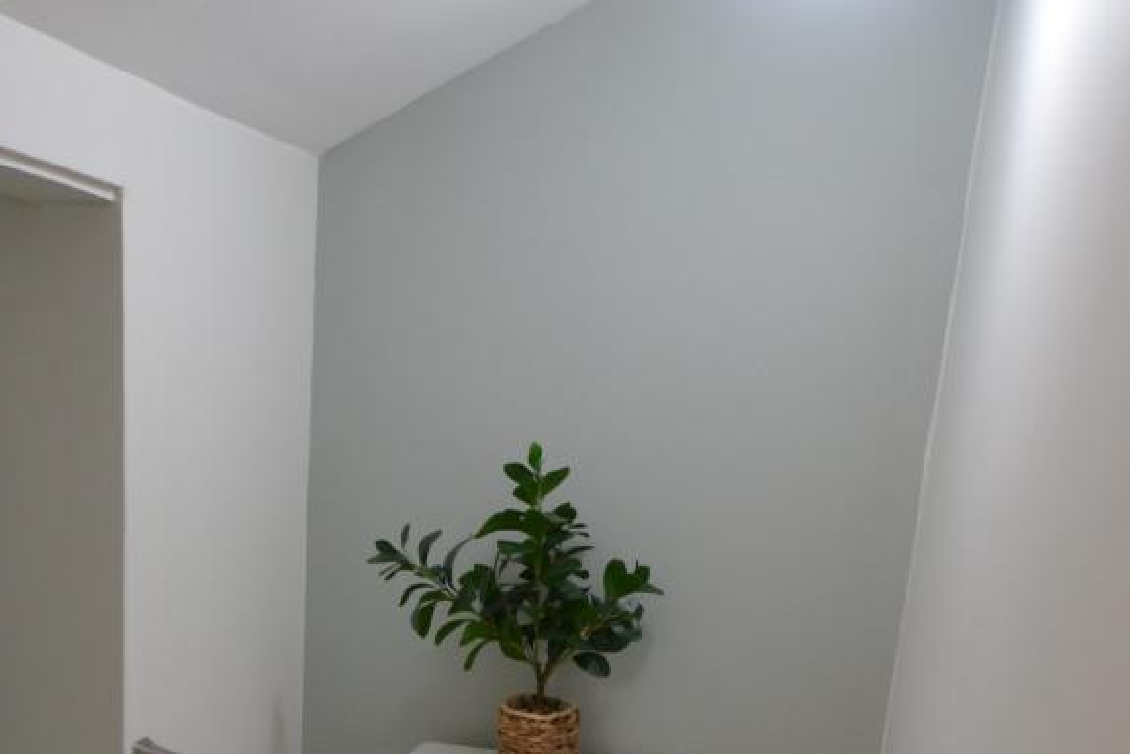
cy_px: 729
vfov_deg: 31.9
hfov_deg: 49.5
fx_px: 1224
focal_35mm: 39
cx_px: 513
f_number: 3.5
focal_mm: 10
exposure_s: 1/50
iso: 400
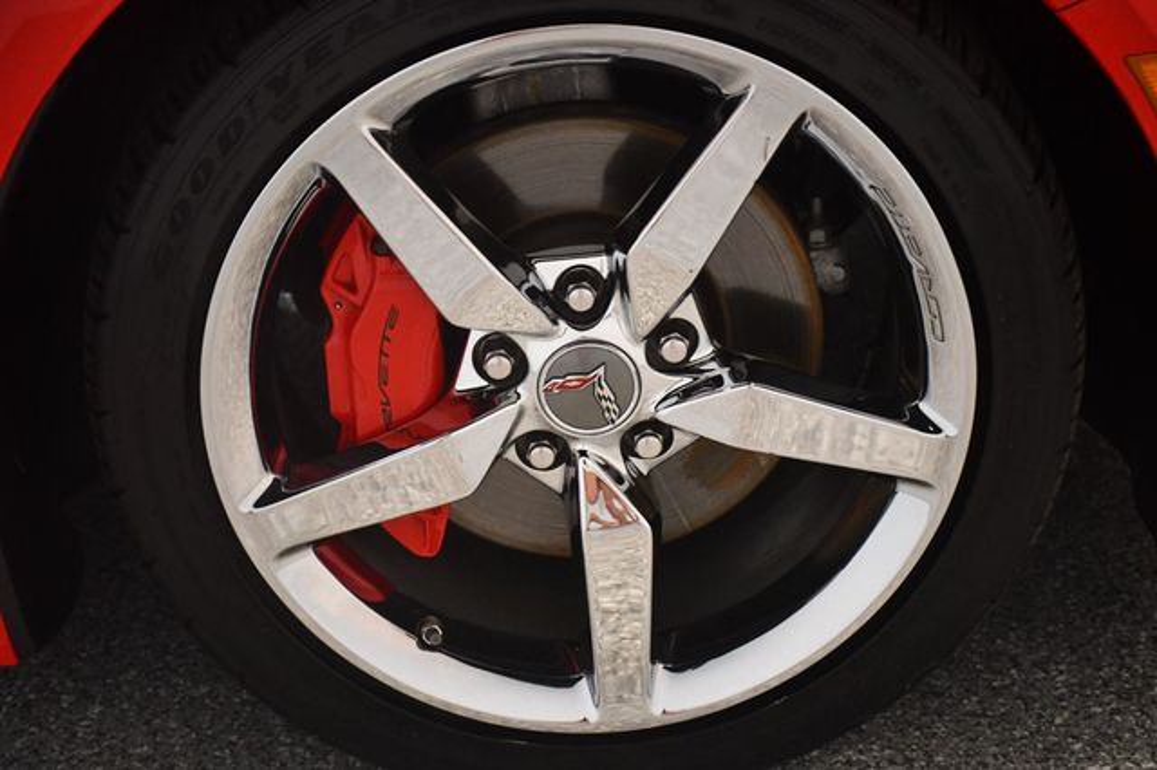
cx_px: 578
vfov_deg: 14.7
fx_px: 2987
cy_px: 385
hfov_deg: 21.9
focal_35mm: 93
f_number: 5
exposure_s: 1/80
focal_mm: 62
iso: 3200
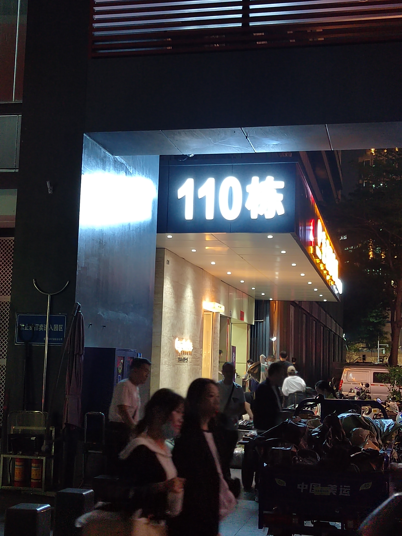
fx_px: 790
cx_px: 201
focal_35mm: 51
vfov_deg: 37.5
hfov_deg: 28.6
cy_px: 268
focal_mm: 5.52
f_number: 1.9
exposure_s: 1/50
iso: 3016
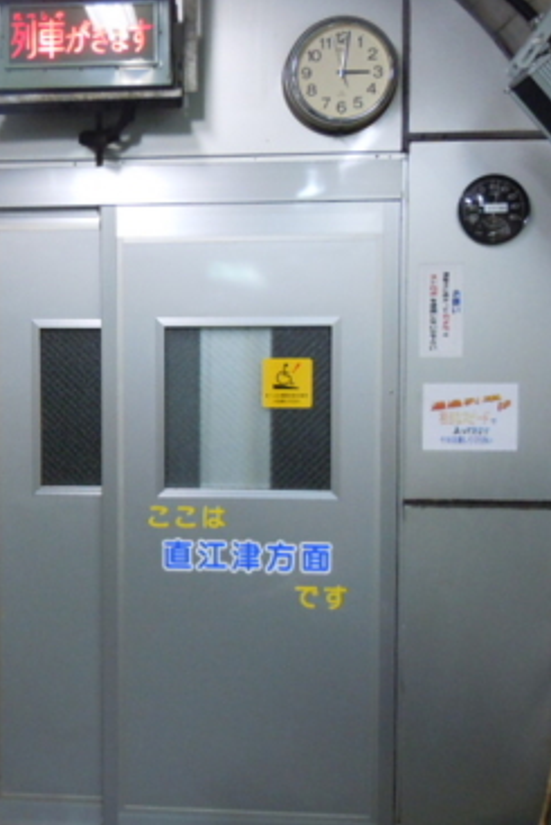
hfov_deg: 25.7
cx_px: 56
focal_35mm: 51
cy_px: 389
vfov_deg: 38.9
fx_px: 1170
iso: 400
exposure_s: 1/15
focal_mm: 5.4
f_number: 3.5
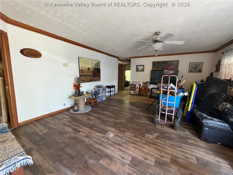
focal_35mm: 14
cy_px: 88
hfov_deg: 102.1
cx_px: 116
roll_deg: -1.1
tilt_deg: -7.7
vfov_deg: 85.7
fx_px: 94
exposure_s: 1/60
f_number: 2.2
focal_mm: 2.22
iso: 400
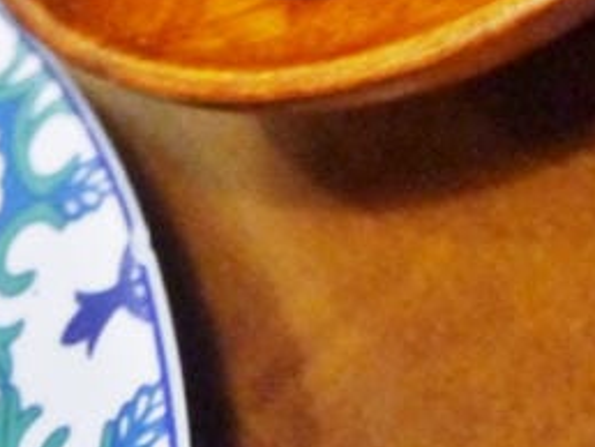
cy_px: -544
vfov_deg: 10.2
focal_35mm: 130
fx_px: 2237
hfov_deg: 13.6
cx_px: 1068
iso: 1600
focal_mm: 14
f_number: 3.5
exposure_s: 1/60
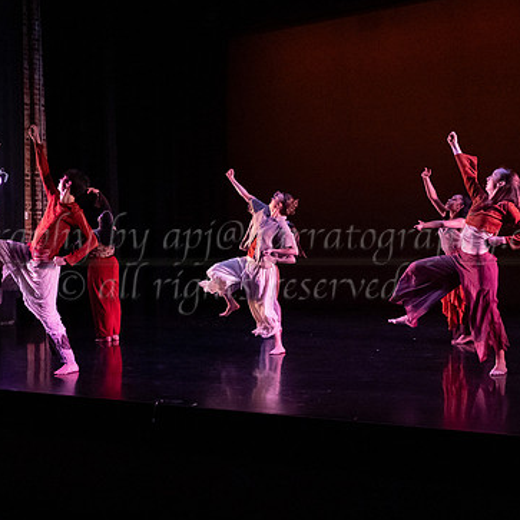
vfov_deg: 34.0
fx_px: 850
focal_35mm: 50
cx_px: 110
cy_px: 269
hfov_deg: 33.1
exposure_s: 1/400
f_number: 4
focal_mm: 28
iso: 4000
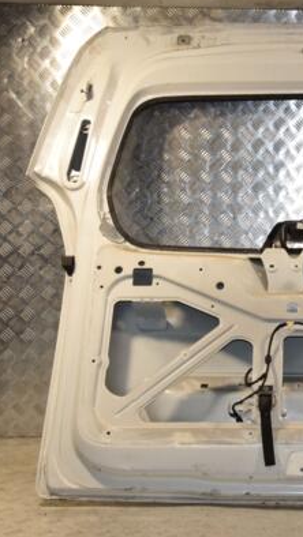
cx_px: 336
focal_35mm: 60
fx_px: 853
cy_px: 266
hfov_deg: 19.3
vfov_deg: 35.0
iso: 800
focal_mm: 25
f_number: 13
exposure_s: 1/200
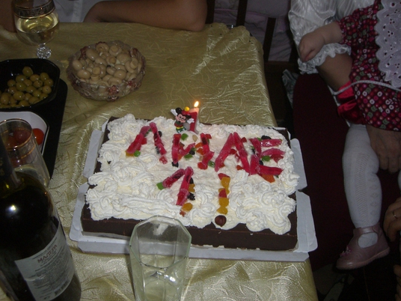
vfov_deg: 36.8
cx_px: 200
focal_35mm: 39
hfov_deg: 47.9
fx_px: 452
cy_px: 147
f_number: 2.7
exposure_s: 1/60
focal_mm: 6.2
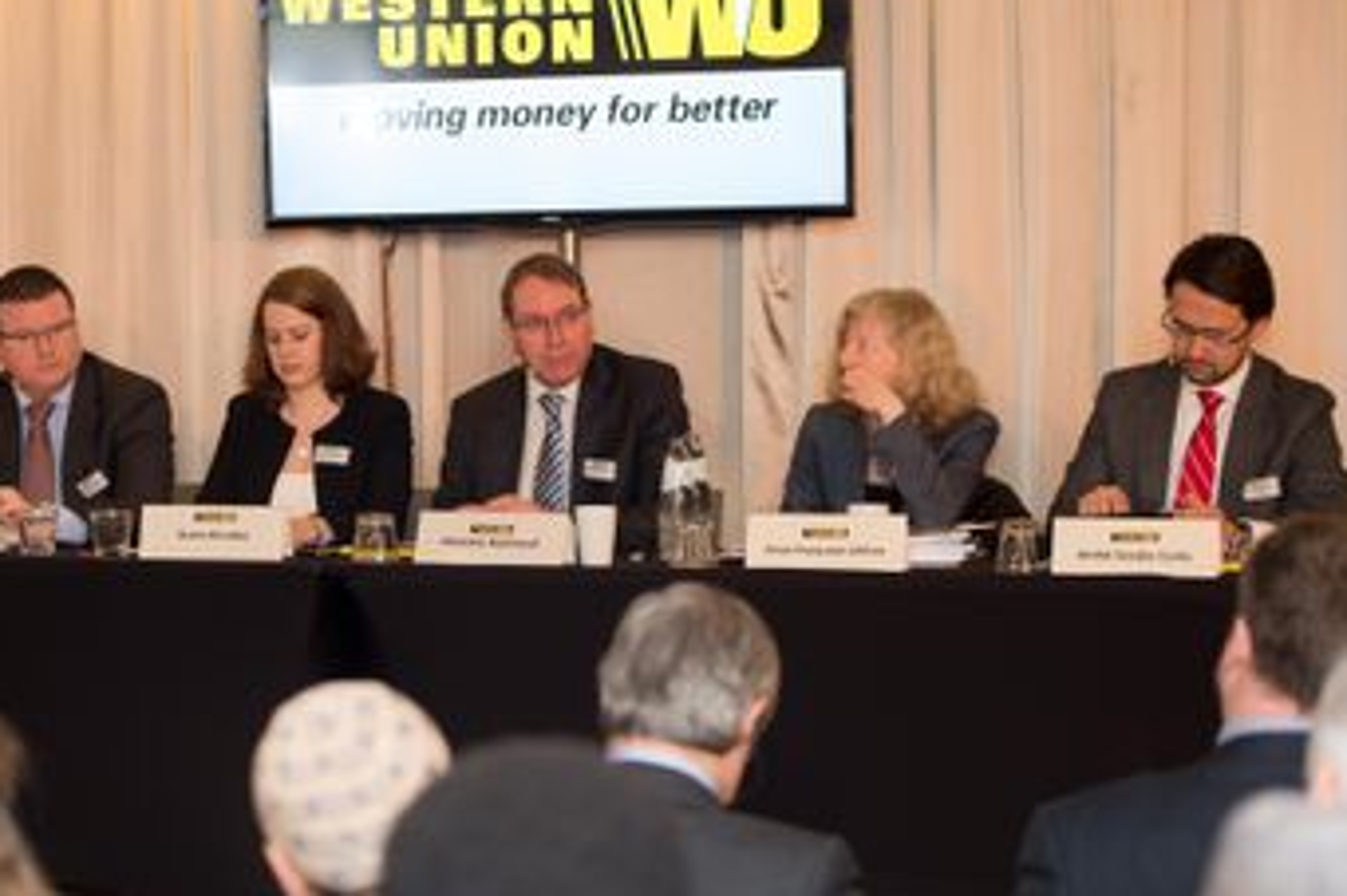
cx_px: 435
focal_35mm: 105
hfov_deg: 19.4
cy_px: 440
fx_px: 3927
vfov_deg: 13.0
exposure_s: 1/60
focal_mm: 70
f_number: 2.8
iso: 400
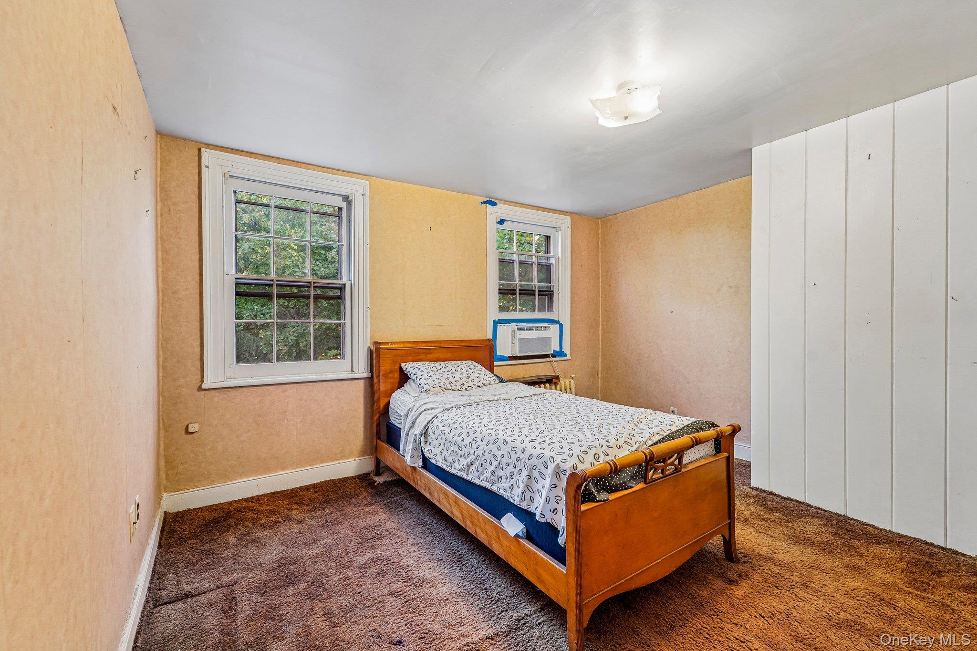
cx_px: 488
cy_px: 326
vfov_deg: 81.2
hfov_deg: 104.3
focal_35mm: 14
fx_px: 380
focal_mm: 14
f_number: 8
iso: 400
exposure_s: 1/6
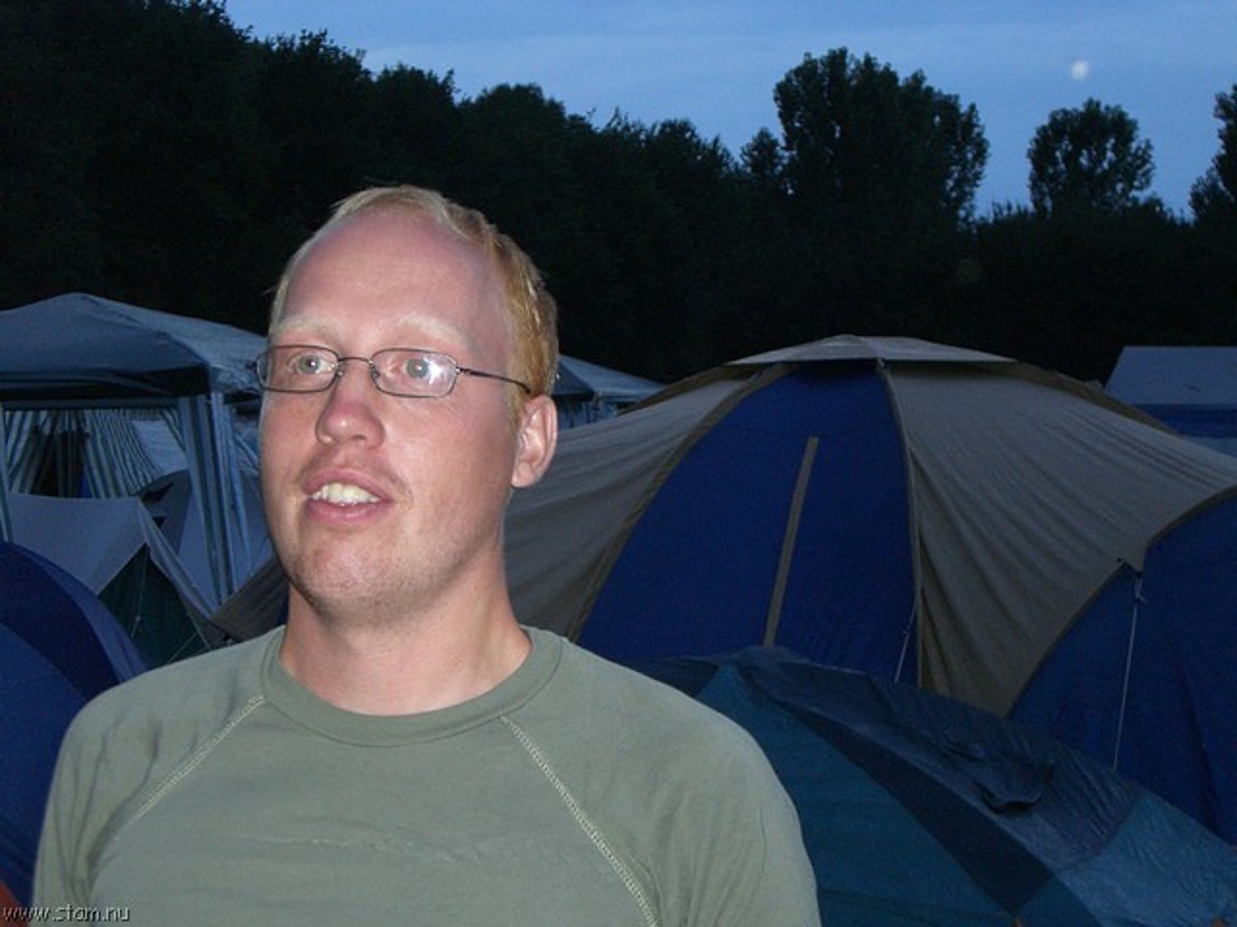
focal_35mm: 79
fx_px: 2823
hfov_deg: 24.7
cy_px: 464
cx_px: 618
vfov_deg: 18.7
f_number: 4.1
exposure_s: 1/60
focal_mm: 12.8
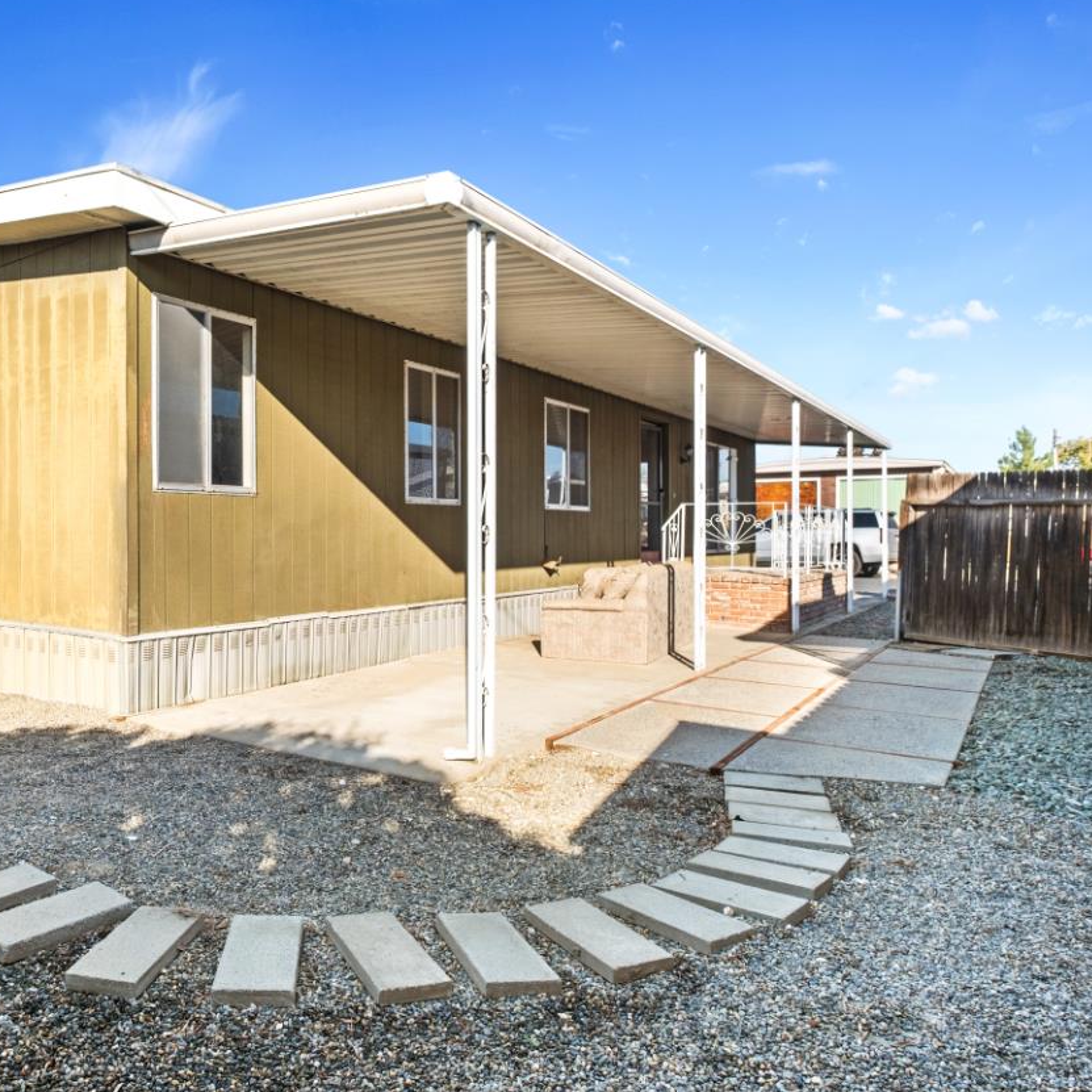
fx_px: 821
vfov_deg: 67.3
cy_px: 556
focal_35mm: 23
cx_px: 317
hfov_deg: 64.5
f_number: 5
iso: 200
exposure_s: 1/125
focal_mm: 10
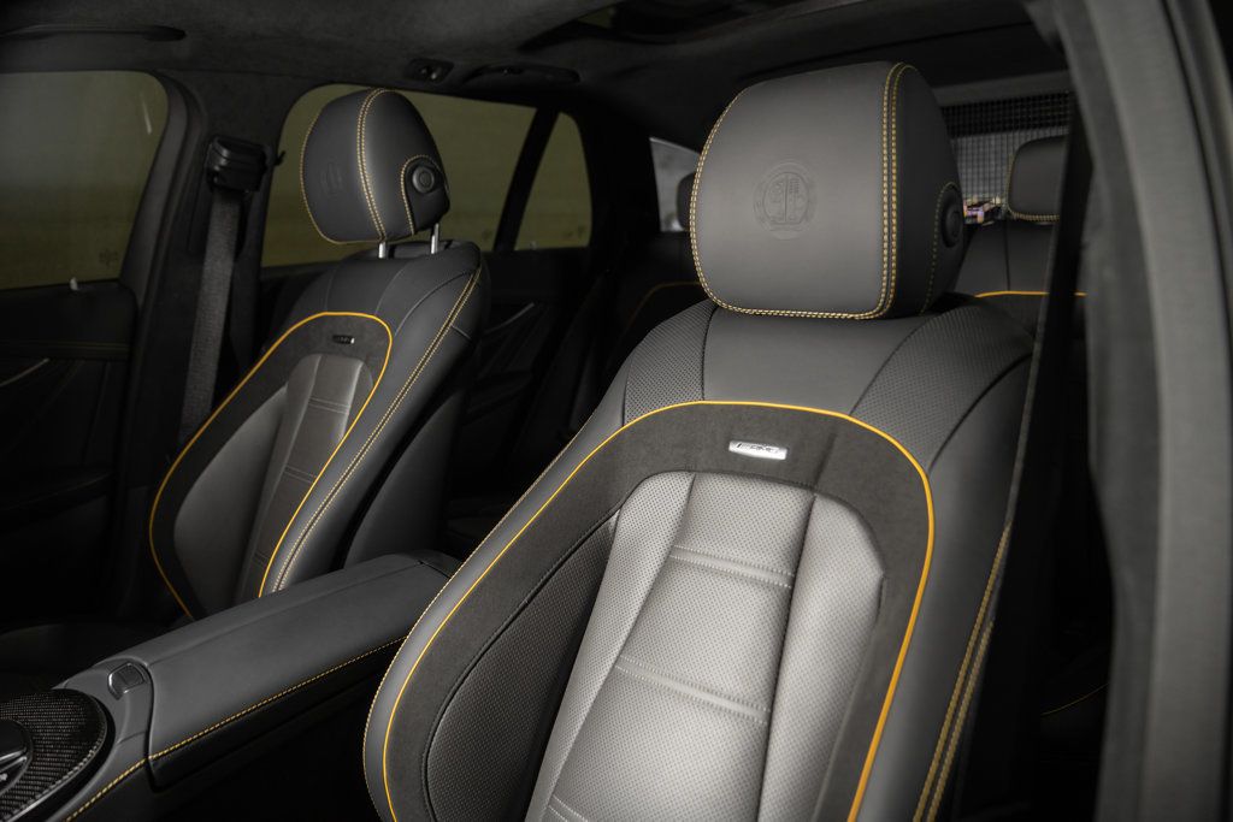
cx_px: 616
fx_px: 822
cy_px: 411
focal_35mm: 24
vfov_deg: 53.1
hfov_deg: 73.7
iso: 250
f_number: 2.8
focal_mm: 24
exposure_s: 1/50
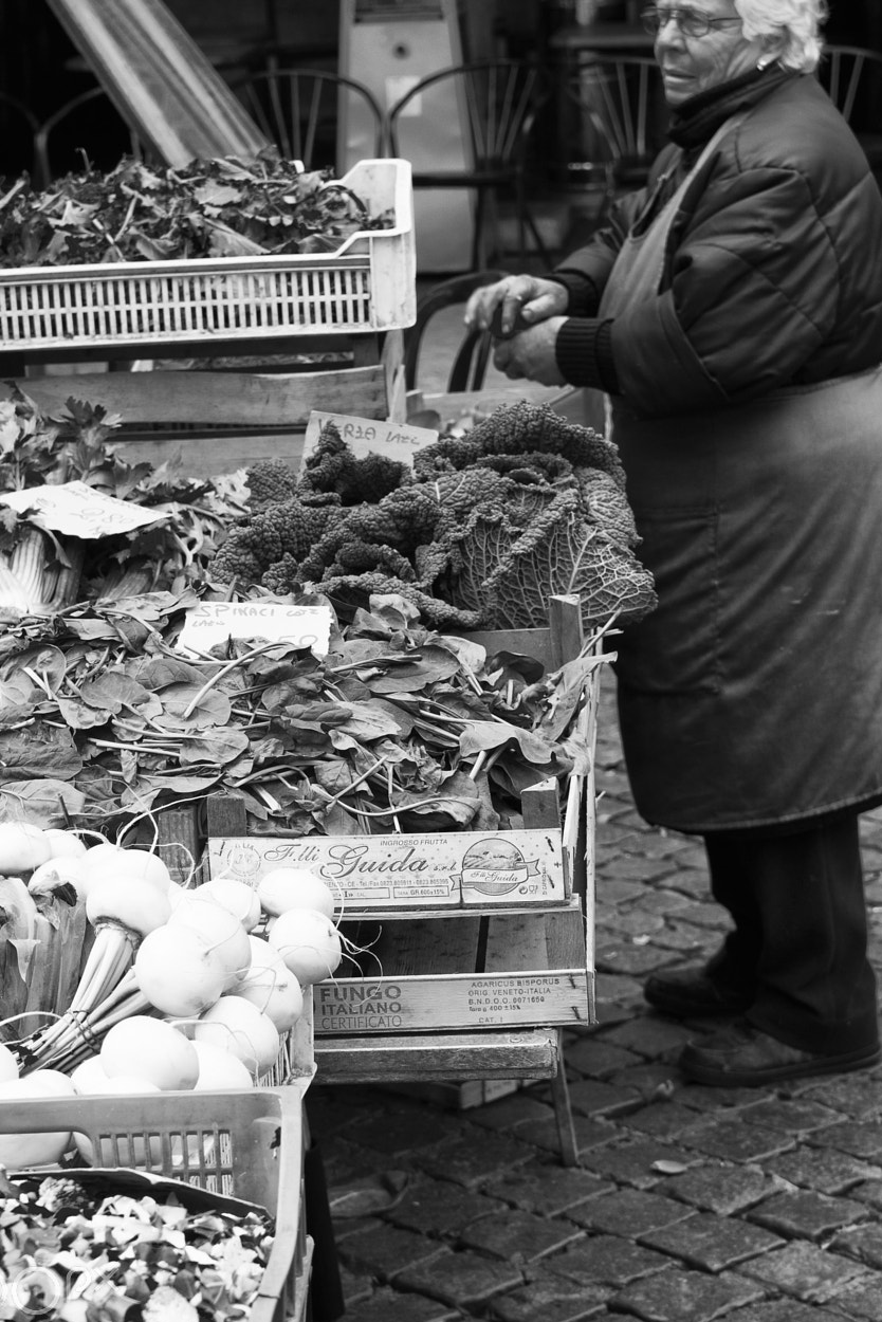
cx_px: 420
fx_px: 3526
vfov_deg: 21.2
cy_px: 584
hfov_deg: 14.3
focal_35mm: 96
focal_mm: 50
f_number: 5.6
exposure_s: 1/160
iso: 100
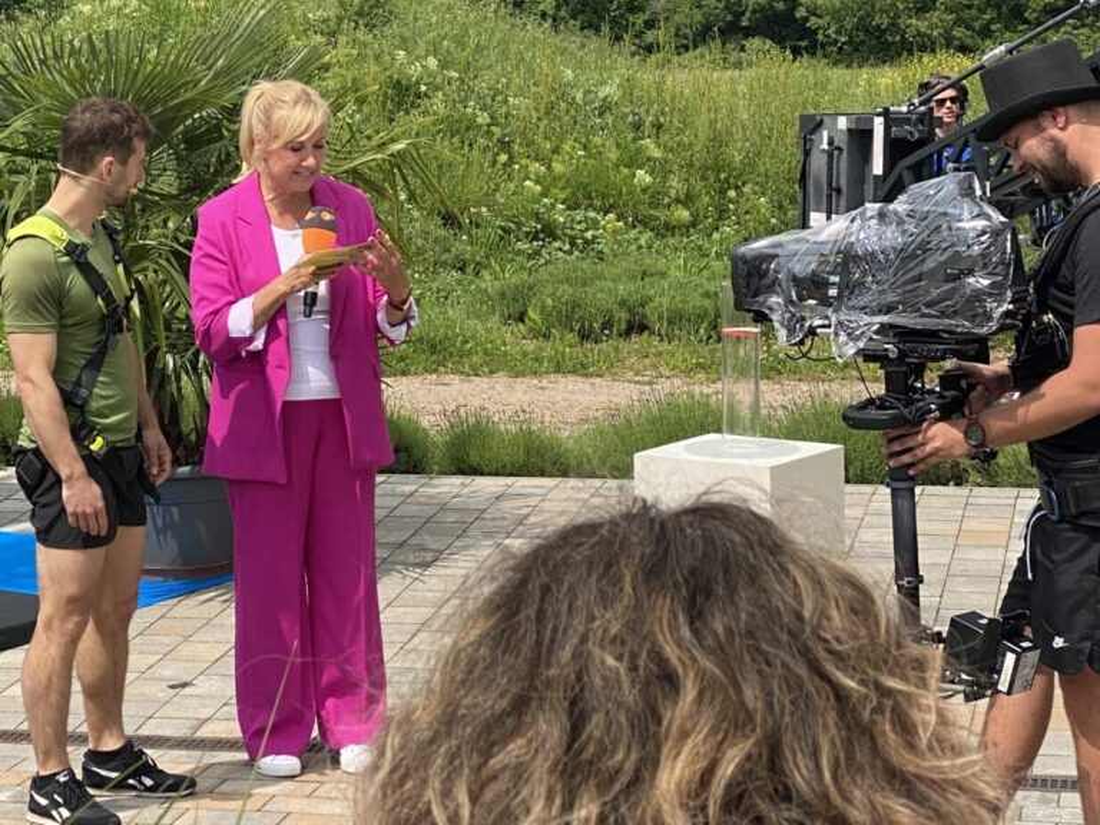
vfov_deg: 28.0
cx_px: 550
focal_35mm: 52
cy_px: 412
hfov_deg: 36.8
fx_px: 1652
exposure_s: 1/1712
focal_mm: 6
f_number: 2
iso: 20
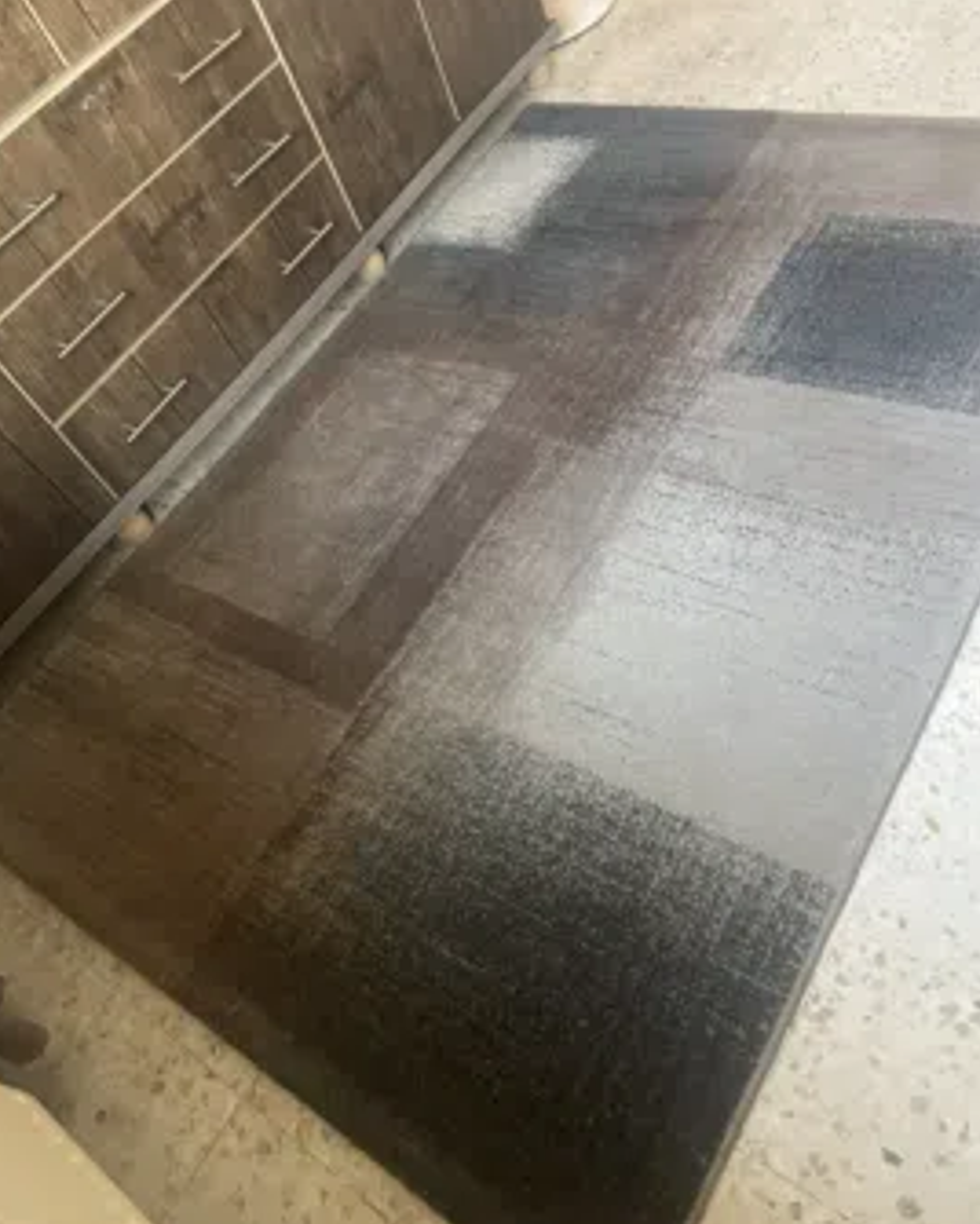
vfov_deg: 62.1
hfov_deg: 51.5
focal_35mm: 28
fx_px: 1015
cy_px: 548
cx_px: 464
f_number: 1.78
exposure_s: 1/48
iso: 1000
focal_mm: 6.86
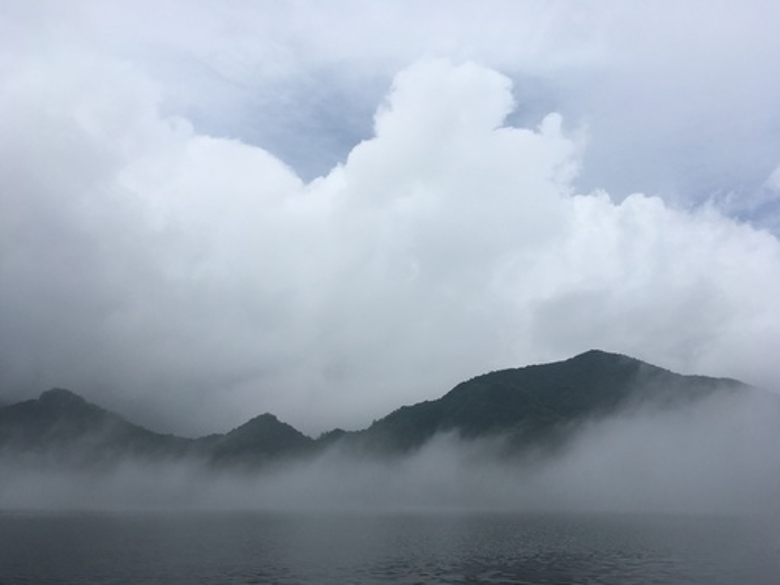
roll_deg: -0.3
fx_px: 653
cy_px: 292
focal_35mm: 29
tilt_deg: +16.6
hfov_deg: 61.7
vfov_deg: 48.2
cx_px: 390
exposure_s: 1/4525
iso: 25
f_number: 2.2
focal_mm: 4.15
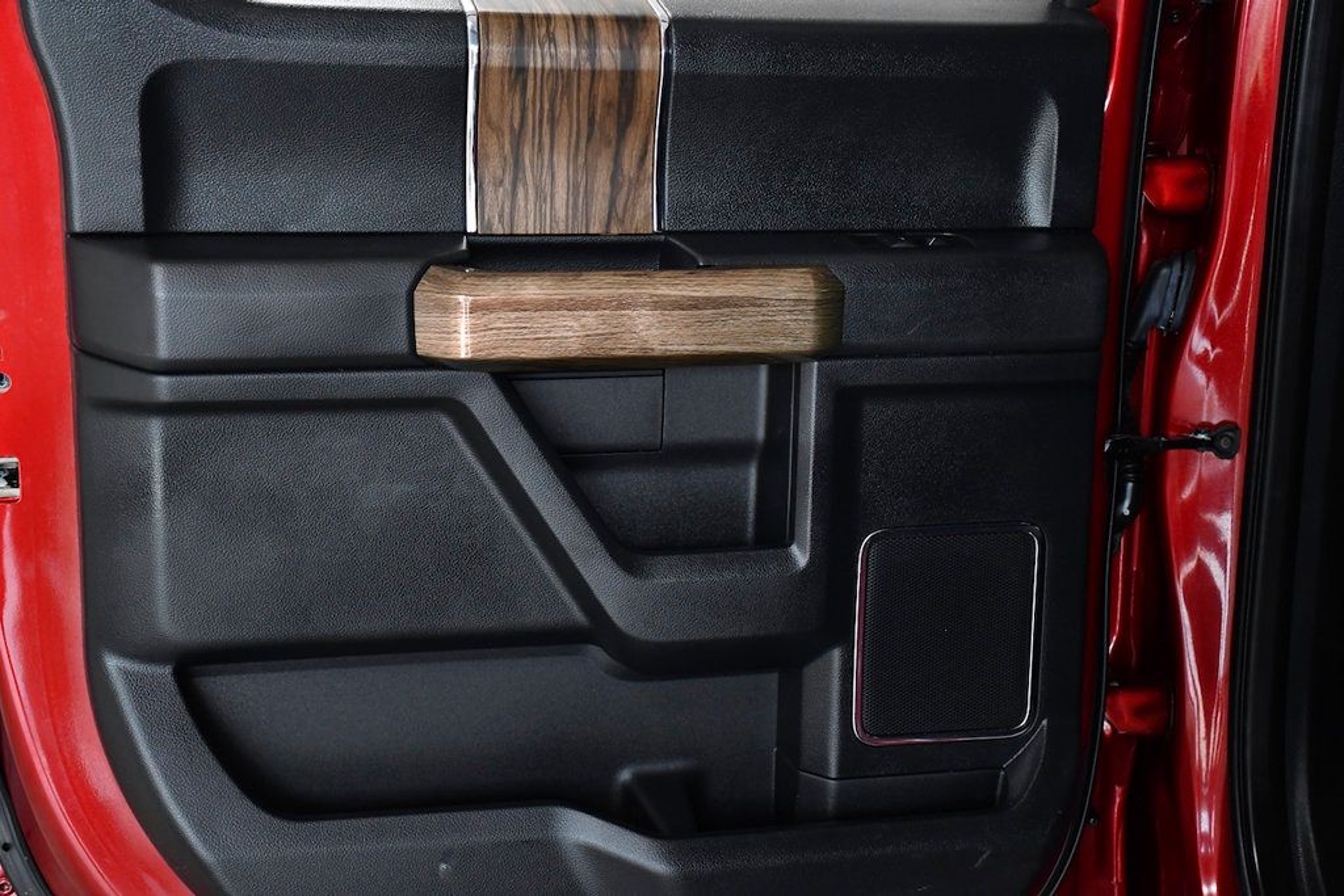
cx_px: 672
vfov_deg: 23.8
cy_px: 448
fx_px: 2128
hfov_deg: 35.0
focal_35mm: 57
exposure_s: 1/640
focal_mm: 38
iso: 2500
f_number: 4.2
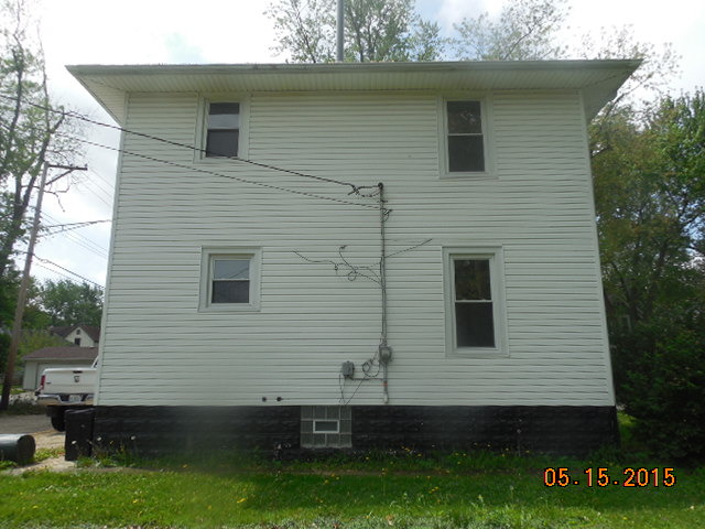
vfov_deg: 54.9
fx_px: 509
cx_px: 352
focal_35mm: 25
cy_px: 264
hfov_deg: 69.4
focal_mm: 4.5
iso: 125
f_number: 3.3
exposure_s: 1/1000
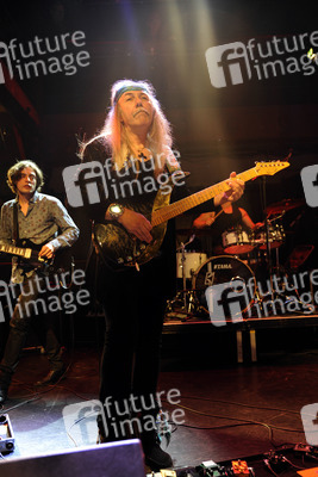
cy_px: 238
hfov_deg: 38.9
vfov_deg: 55.8
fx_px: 450
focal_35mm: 34
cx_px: 159
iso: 1600
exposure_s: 1/250
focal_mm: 34
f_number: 3.5
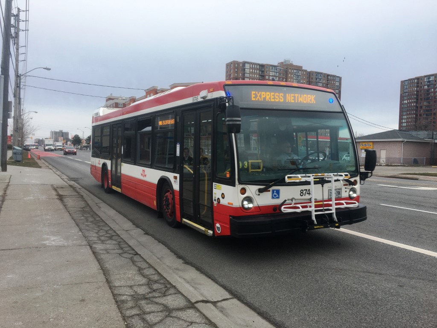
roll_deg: -1.1
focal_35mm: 29
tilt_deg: +1.1
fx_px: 366
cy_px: 164
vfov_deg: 48.2
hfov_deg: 61.7
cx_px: 218
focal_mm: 4.15
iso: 25
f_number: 2.2
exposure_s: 1/732
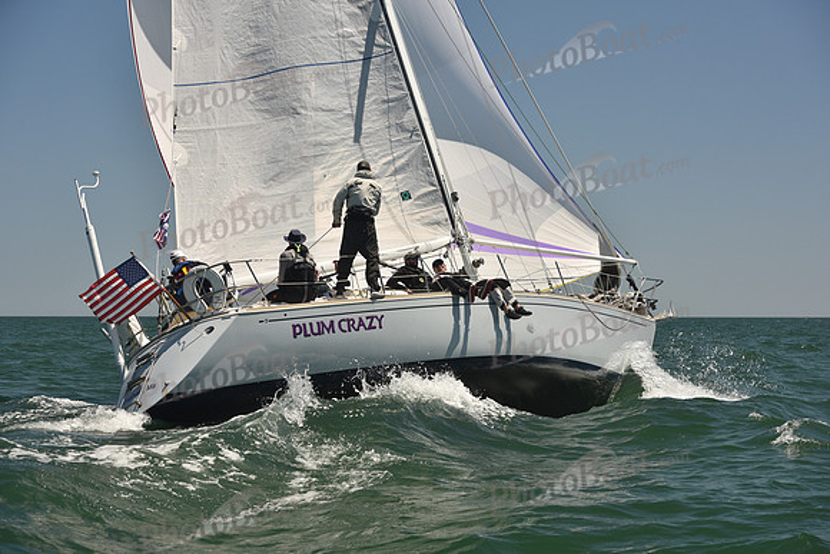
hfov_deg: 28.8
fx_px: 1614
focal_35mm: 70
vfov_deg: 19.5
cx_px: 415
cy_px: 277
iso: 250
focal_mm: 70
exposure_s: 1/800
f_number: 6.3
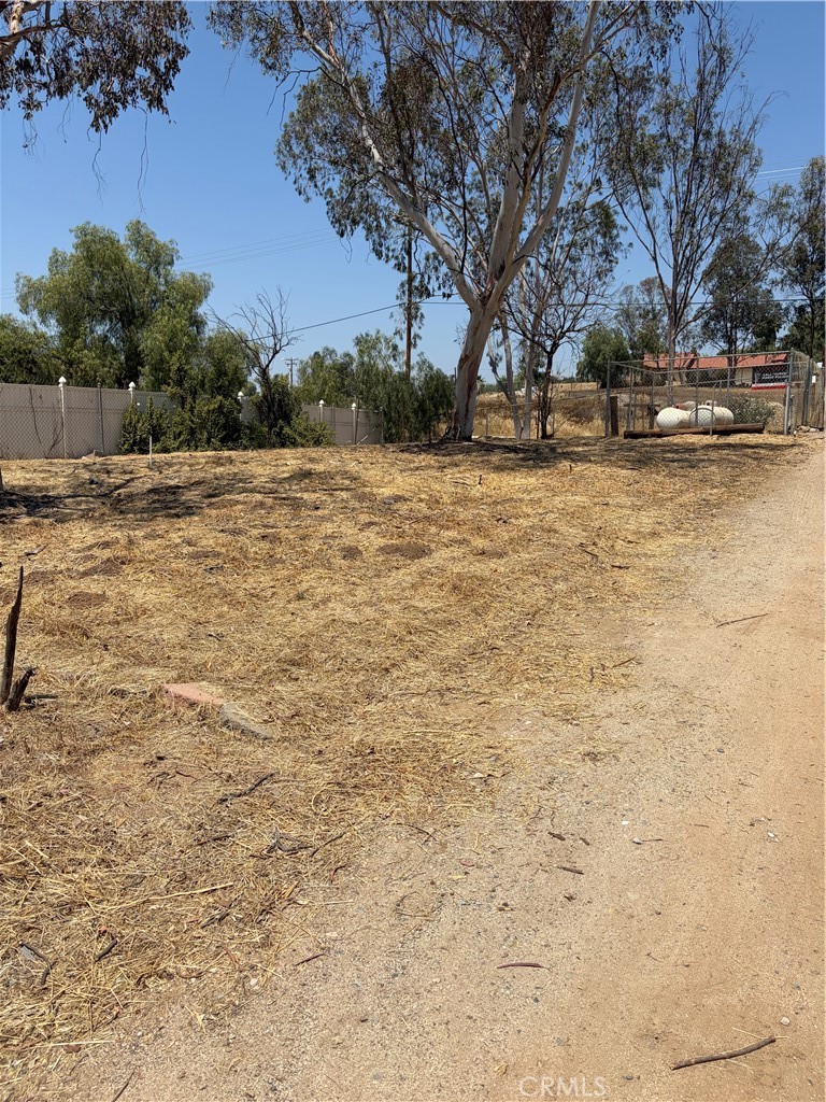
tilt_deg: -6.5
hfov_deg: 53.1
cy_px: 551
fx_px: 827
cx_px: 413
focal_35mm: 26
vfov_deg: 67.3
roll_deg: +2.4
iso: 50
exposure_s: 1/5348
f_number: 1.6
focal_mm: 5.96
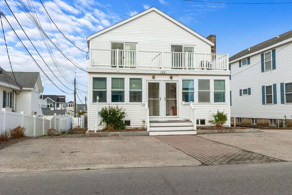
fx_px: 268
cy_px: 98
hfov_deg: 57.2
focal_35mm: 33
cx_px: 146
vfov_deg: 40.1
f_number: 11
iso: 200
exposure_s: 1/250
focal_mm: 22
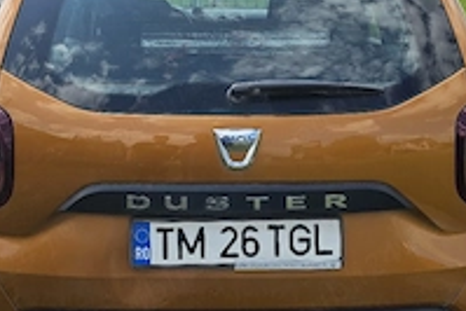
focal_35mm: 48
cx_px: 229
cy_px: 119
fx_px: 622
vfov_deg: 28.0
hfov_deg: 41.1
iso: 80
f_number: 1.7
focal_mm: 6.3
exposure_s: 1/5000
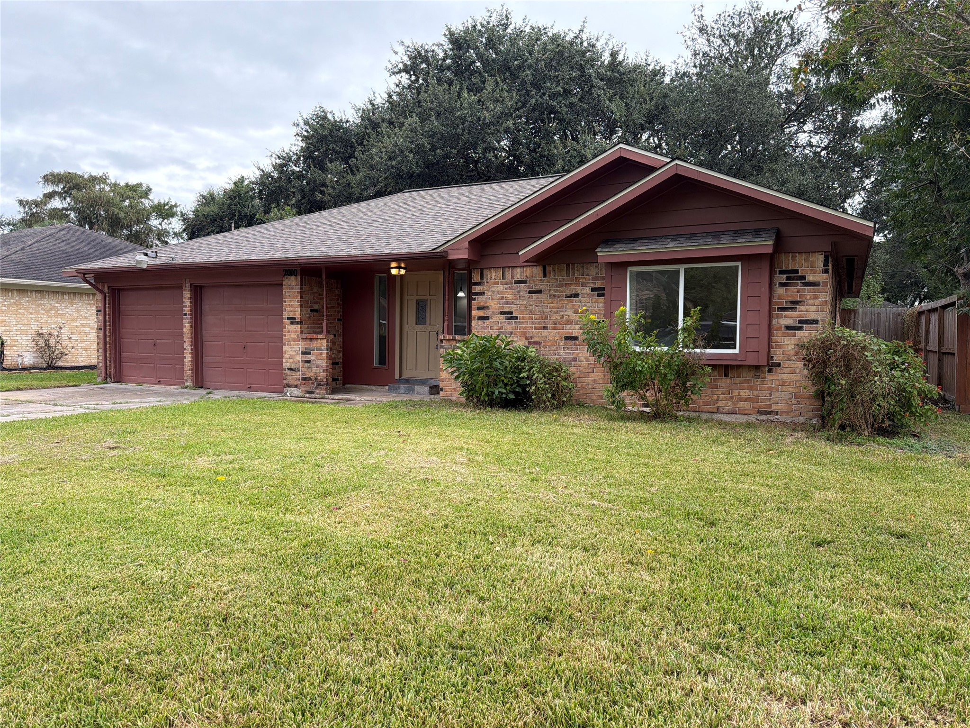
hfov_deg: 71.6
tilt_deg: -2.8
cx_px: 485
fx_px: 673
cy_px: 364
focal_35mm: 24
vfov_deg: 56.8
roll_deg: -0.5
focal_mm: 6.76
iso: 100
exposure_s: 1/780
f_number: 1.78
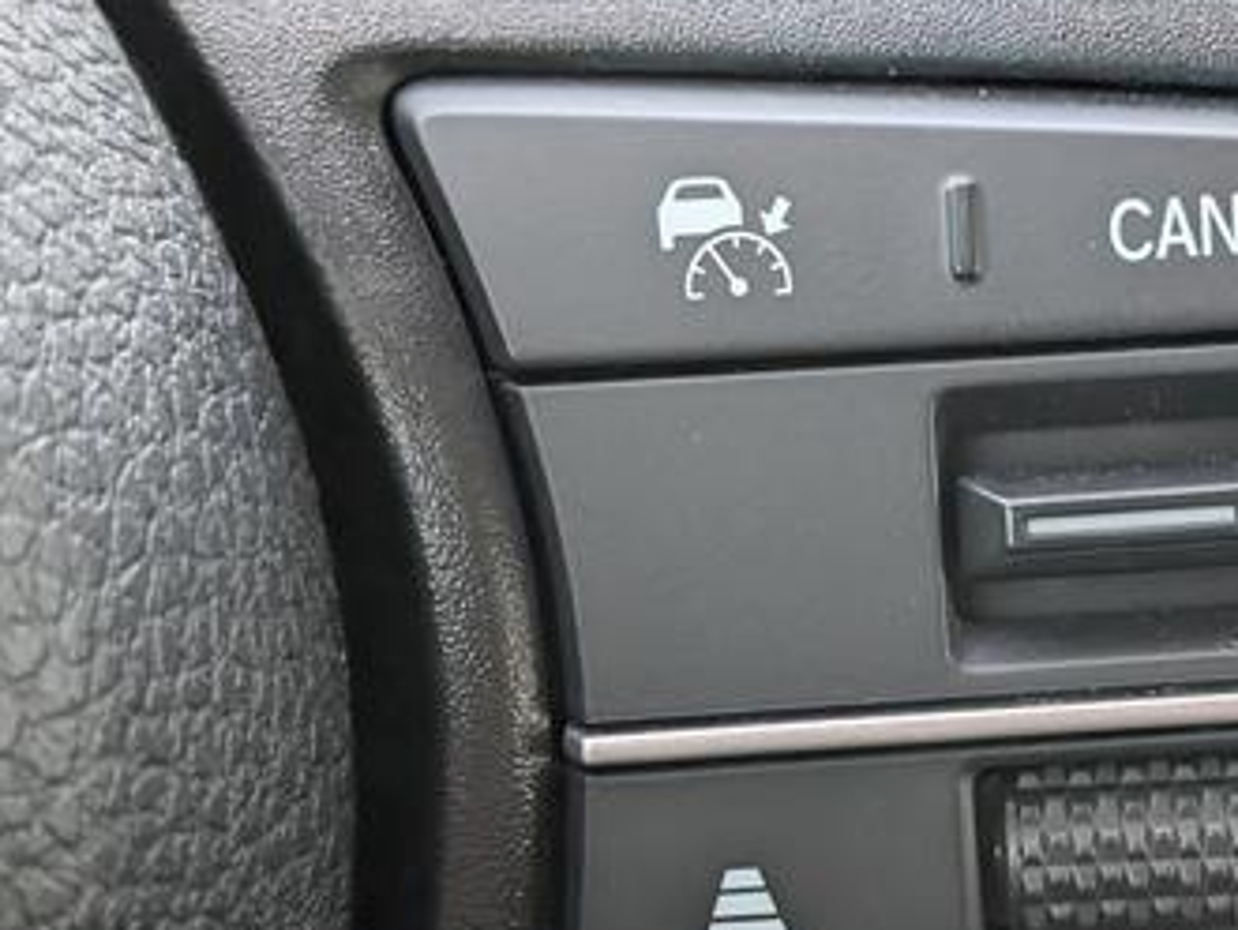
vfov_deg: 15.6
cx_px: 1005
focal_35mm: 95
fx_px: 3400
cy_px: 566
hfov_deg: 20.4
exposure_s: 1/370
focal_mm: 6.9
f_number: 1.68
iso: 699
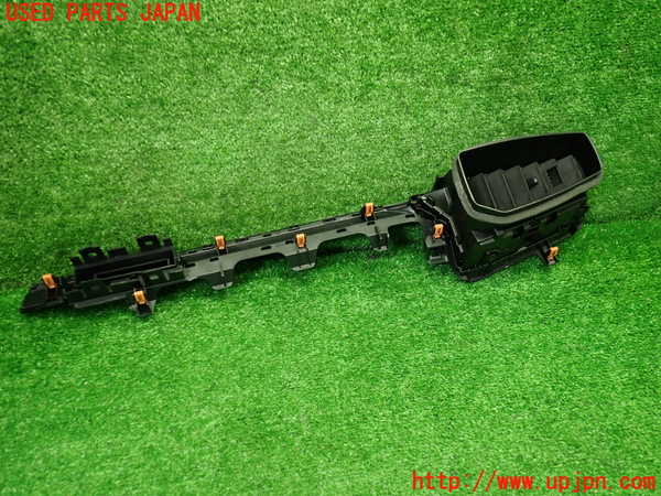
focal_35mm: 30
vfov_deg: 46.8
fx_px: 573
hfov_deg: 60.0
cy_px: 248
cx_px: 330
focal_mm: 5.4
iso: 200
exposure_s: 1/30
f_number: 2.3
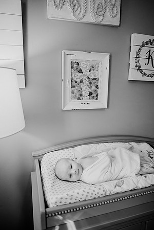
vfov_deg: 73.7
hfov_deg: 53.1
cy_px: 115
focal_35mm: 24
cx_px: 77
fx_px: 154
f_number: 2
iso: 800
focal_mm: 24
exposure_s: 1/320
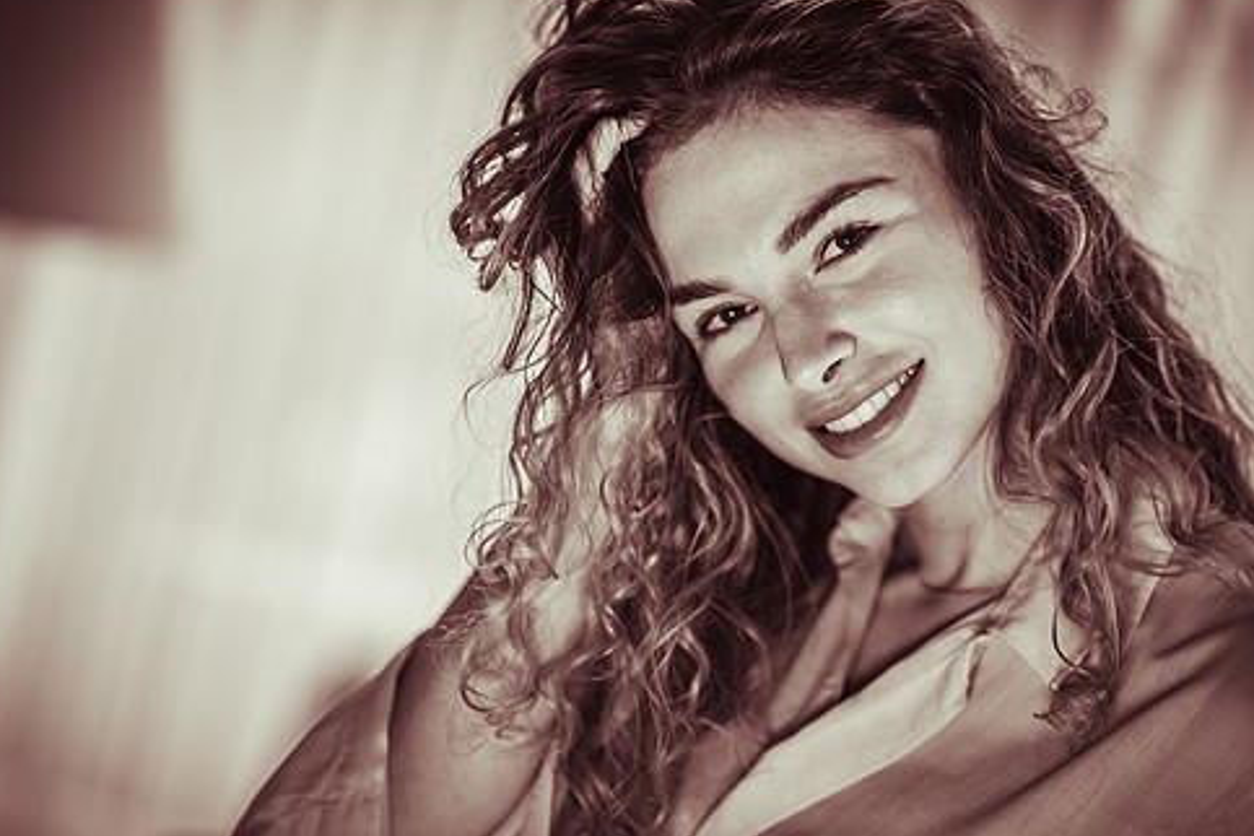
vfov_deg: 13.4
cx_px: 639
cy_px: 424
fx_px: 3553
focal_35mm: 102
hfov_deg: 20.0
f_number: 1.8
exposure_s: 1/200
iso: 400
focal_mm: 85
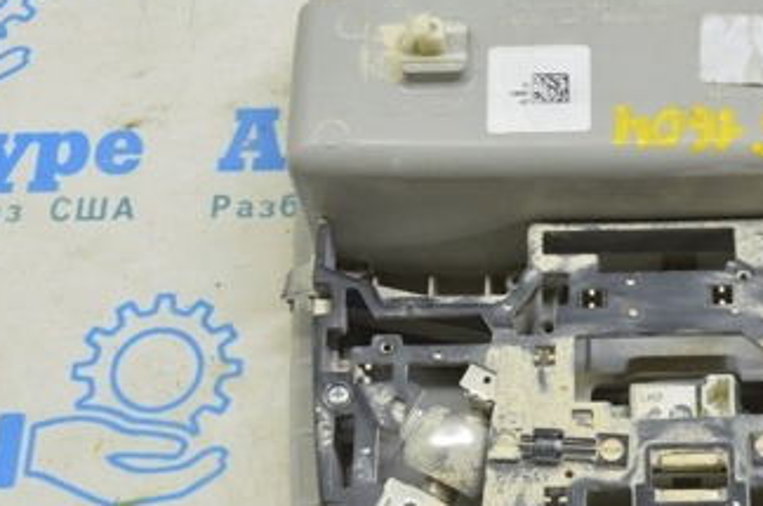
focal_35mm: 74
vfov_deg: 18.4
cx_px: 610
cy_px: 300
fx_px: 1566
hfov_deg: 26.9
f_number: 5.6
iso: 400
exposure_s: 1/20
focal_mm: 25
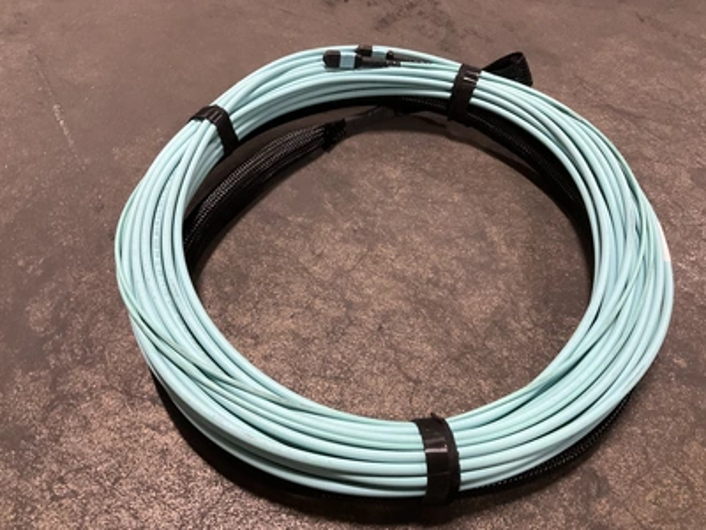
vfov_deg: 48.2
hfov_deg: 61.7
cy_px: 265
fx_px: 591
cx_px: 353
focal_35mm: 29
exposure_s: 1/40
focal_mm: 3
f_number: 1.8
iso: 250
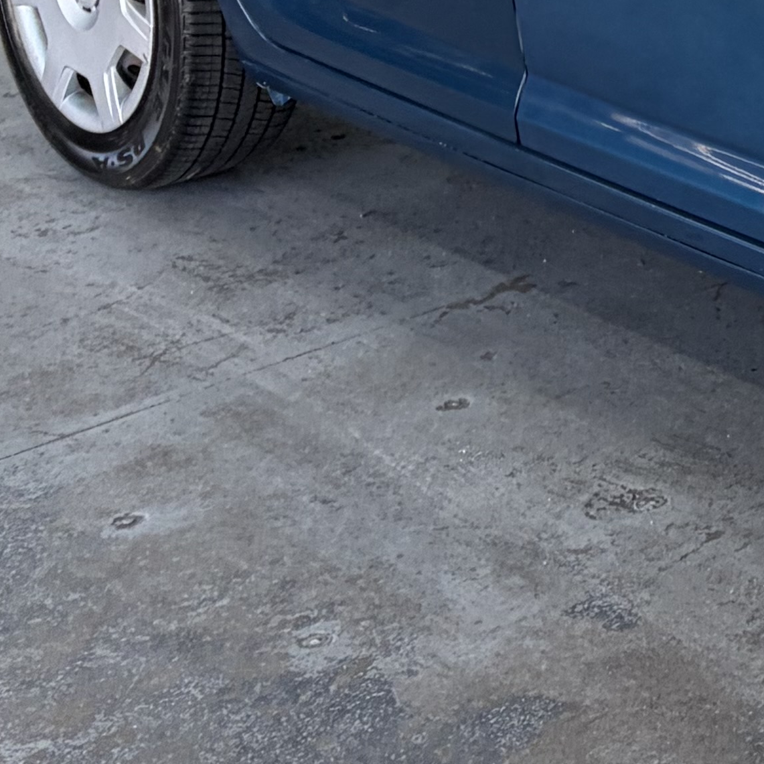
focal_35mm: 115
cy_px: -416
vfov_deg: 14.1
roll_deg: +3.8
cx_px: 1386
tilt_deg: -8.6
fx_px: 2872
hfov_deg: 13.5
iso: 100
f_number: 1.6
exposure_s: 1/120
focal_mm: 5.96
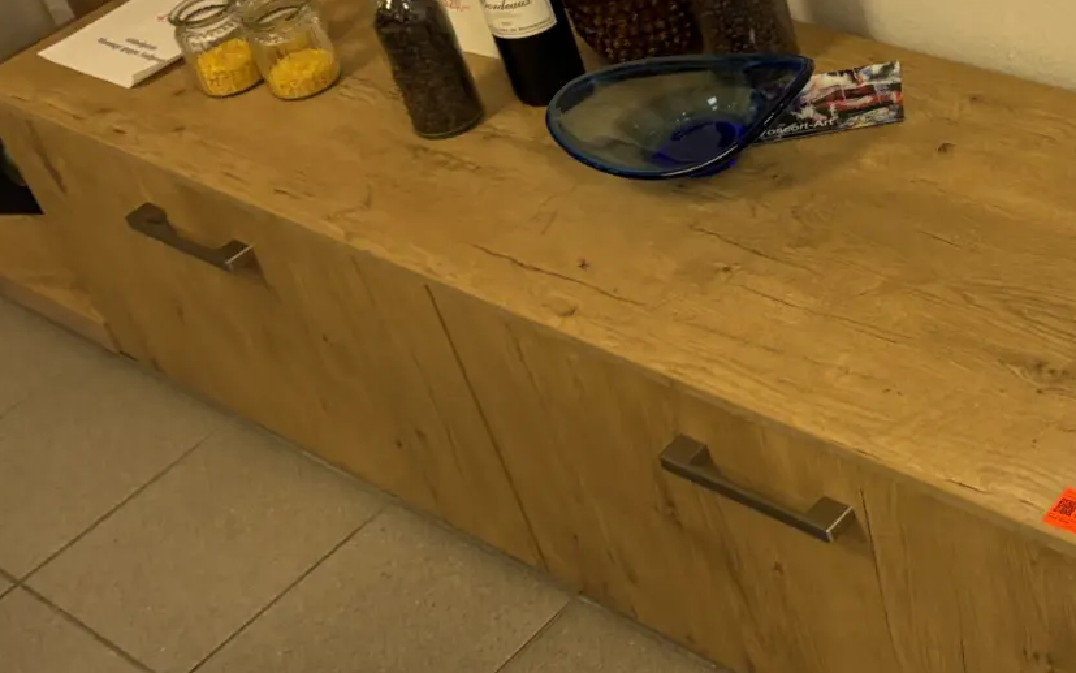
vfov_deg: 20.3
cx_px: 925
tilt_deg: -32.5
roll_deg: +10.1
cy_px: 267
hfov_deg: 30.8
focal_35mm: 64
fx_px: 1877
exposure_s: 1/100
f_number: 1.6
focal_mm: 5.96
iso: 100
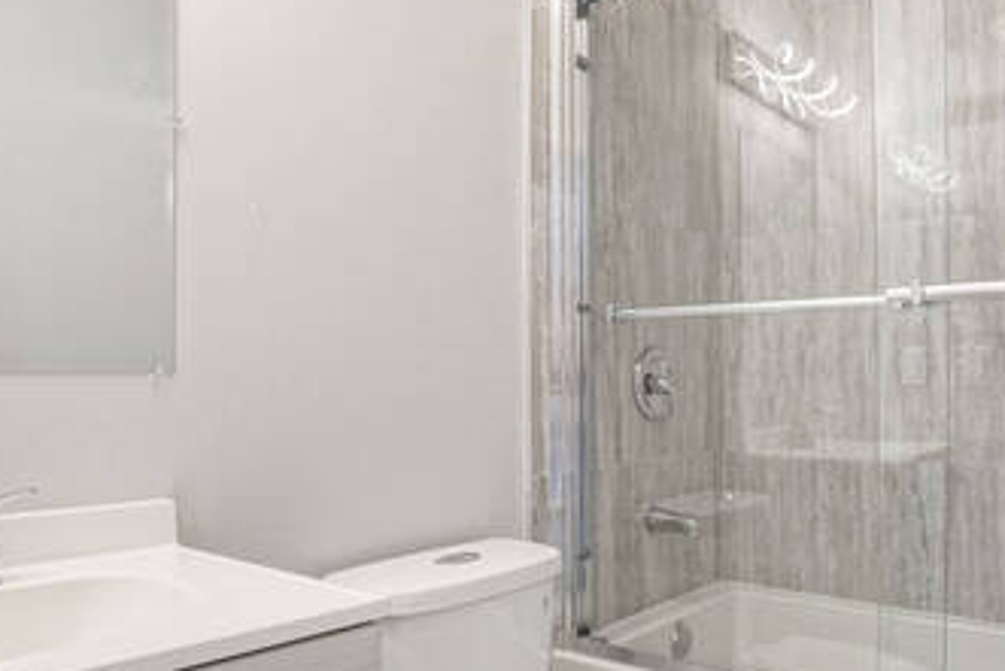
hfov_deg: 63.2
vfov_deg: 44.8
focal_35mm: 29
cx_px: 586
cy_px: 390
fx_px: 810
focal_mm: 10
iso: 1250
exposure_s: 1/60
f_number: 7.1
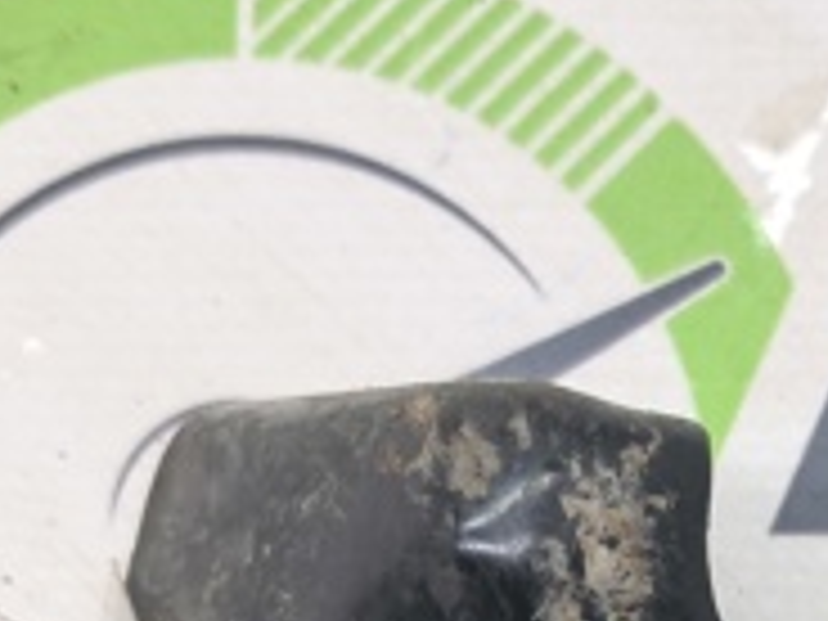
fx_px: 2248
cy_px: 938
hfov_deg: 20.4
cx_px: 778
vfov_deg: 14.6
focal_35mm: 94
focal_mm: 4
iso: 50
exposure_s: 1/50
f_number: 1.8
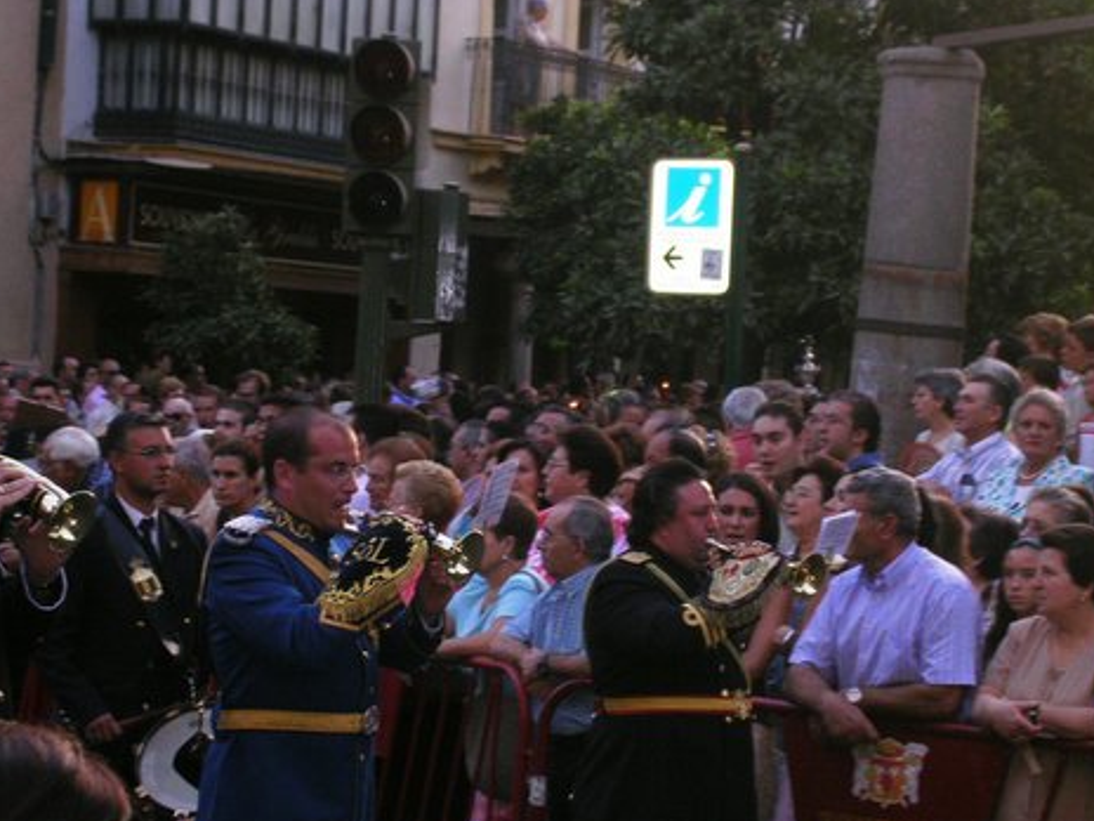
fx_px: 3761
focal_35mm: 119
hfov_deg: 16.6
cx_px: 556
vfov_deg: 12.5
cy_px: 413
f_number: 4.9
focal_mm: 17.4
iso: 87
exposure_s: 1/60.1
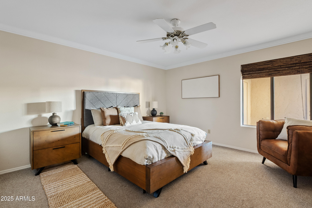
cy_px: 104
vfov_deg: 73.8
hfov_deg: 96.7
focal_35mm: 16
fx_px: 139
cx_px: 156
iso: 100
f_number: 8
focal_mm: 16
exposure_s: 25
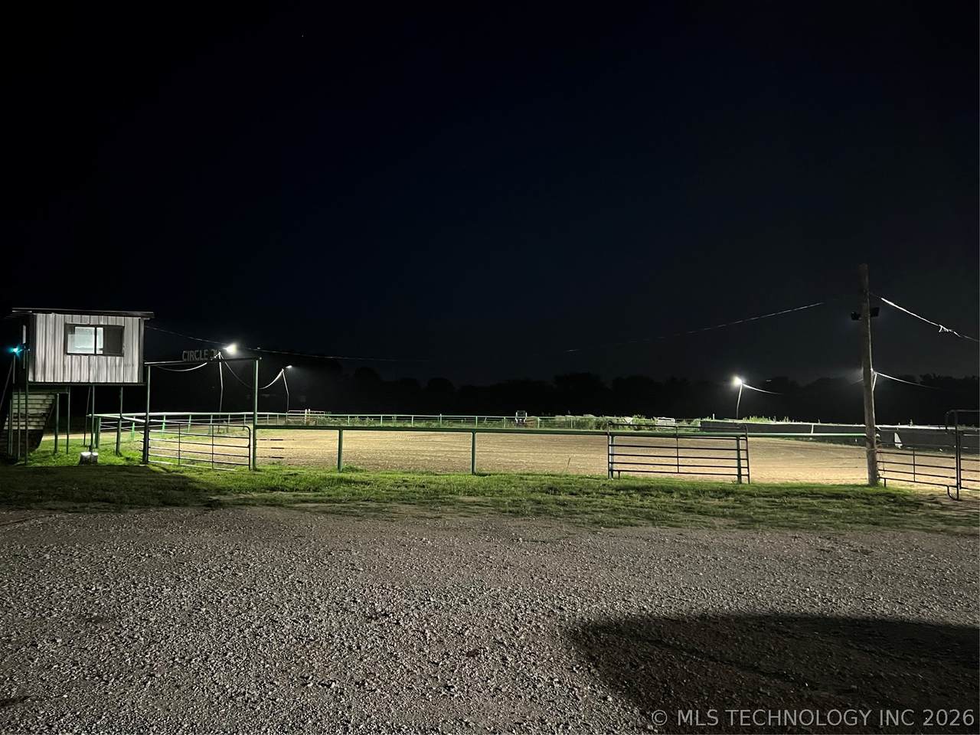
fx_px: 736
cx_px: 490
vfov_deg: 53.1
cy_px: 368
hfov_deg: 67.3
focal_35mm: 26
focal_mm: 5.7
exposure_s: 1/15
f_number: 1.5
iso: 1250
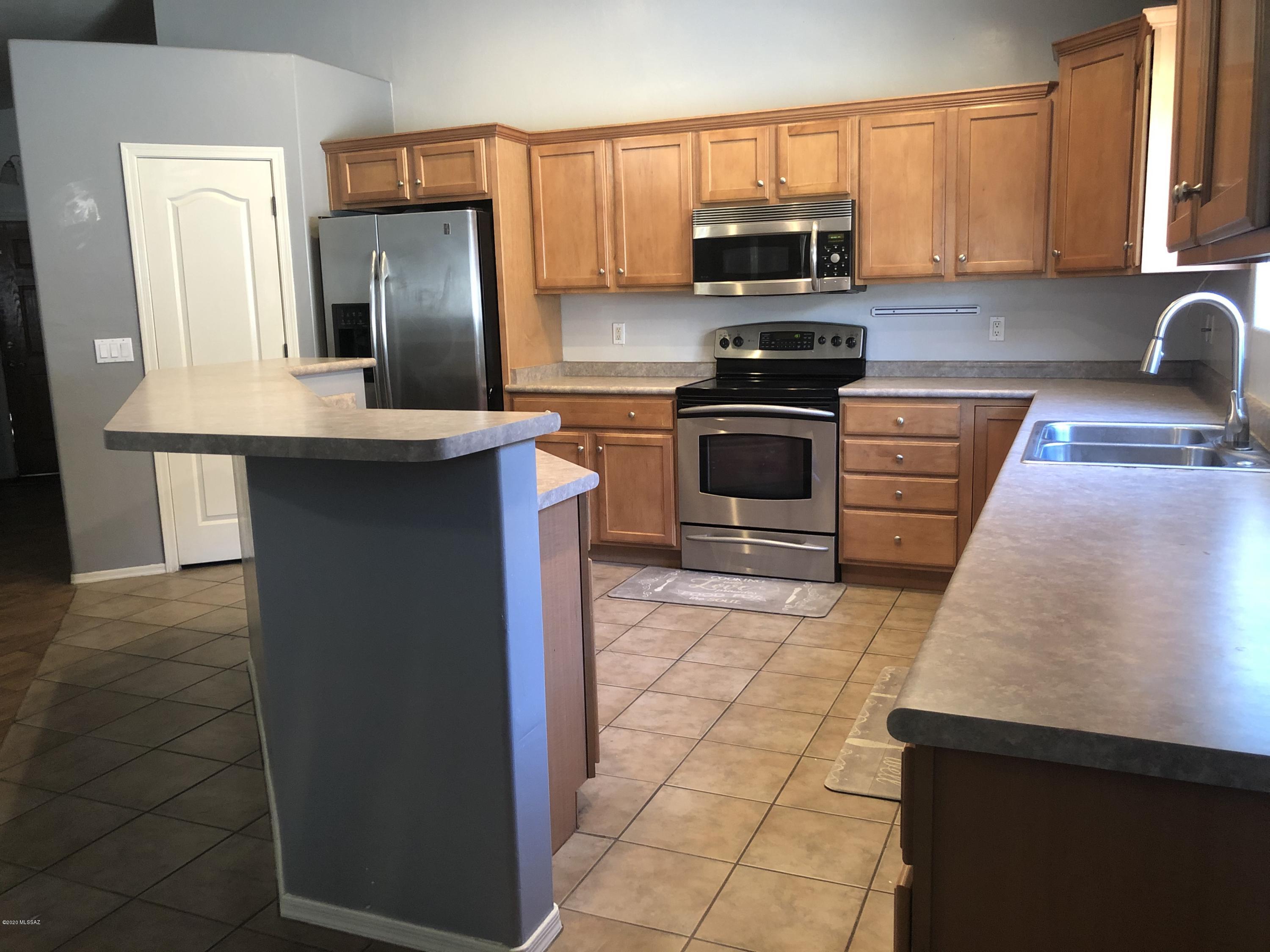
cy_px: 476
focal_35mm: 28
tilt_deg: -10.0
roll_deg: +1.7
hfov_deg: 63.4
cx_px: 635
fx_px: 1027
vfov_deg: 49.7
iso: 64
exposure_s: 1/15
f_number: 1.8
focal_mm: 4
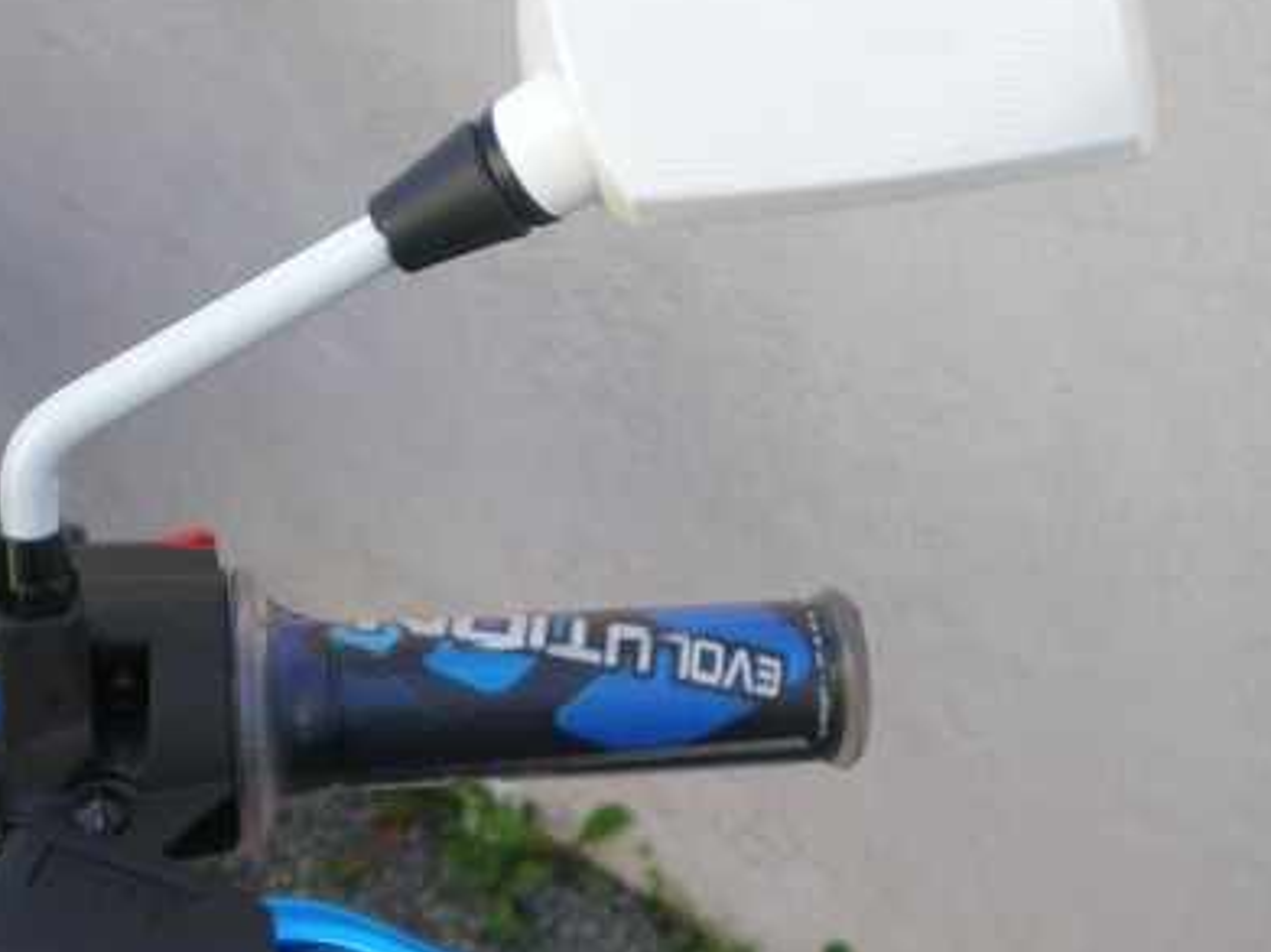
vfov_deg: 20.4
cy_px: 549
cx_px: 605
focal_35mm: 72
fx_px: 2643
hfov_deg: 27.0
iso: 50
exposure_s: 1/112
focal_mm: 7.4
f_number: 3.5
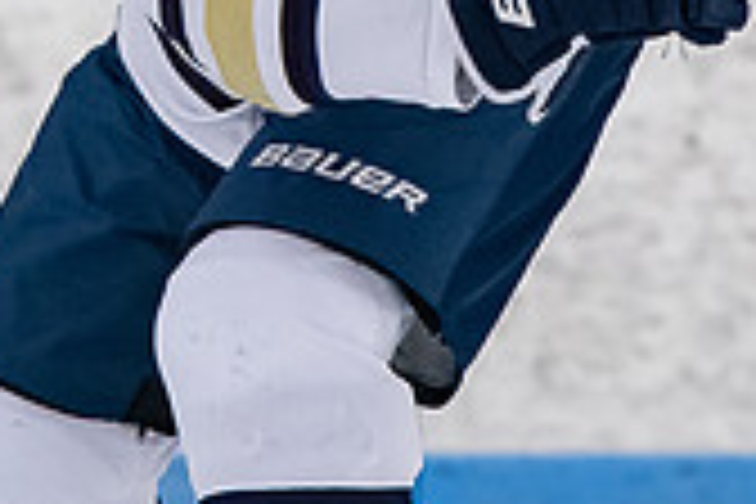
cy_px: -329
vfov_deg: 1.1
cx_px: 109
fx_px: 25471
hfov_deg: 1.7
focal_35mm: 1213
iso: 2000
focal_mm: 190
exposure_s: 1/800
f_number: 3.5
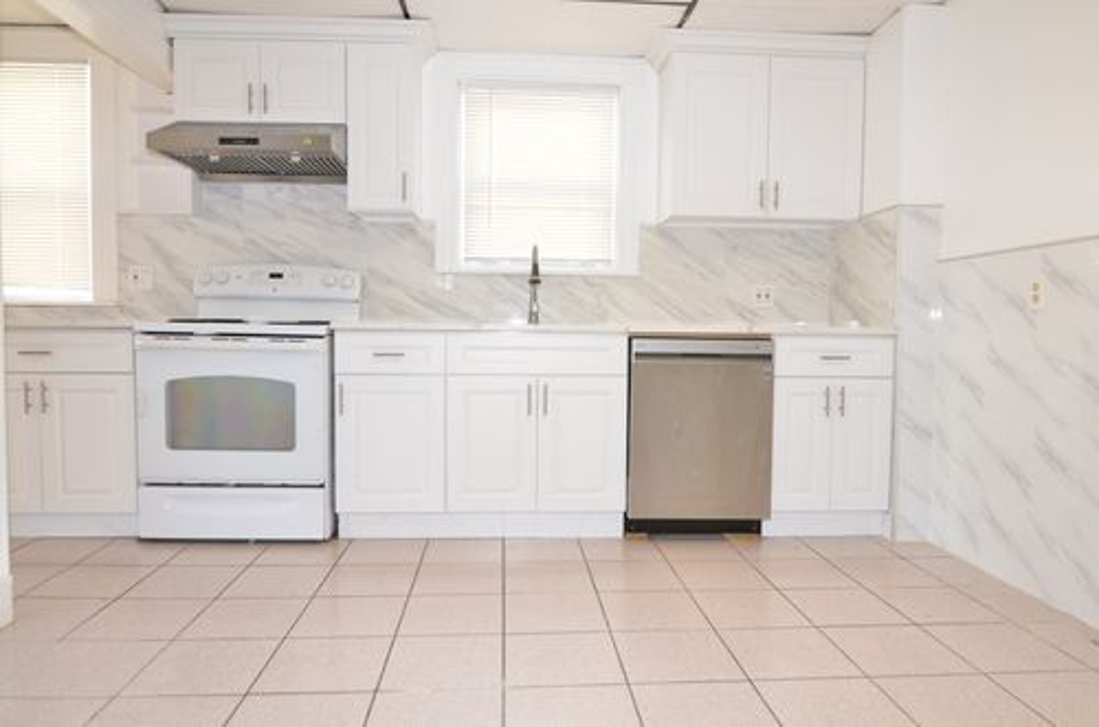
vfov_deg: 55.9
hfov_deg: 77.4
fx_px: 685
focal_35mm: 22
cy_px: 364
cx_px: 550
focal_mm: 15
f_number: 4
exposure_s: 1/60
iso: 450
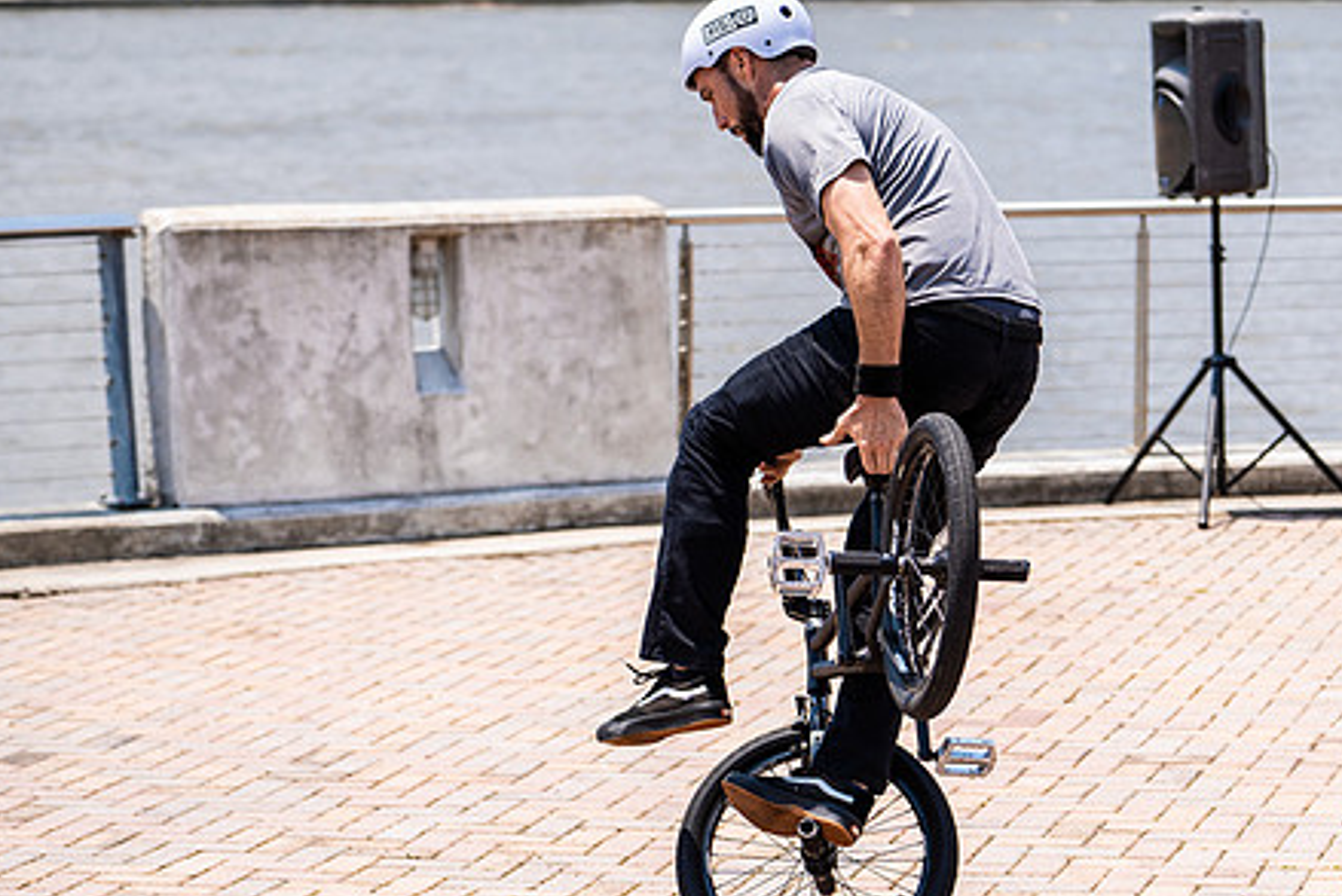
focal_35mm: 122
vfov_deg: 11.2
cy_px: 418
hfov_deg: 16.7
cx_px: 1020
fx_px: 4549
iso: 125
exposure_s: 1/2000
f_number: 3.2
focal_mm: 70
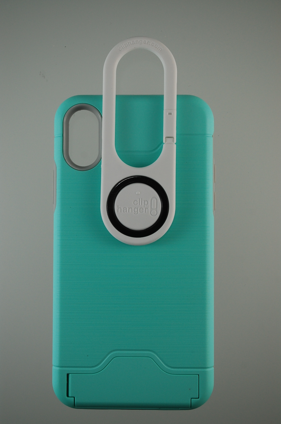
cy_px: 212
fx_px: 670
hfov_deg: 23.7
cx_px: 140
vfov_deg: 35.1
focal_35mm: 57
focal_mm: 38
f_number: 5.6
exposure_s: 1/125
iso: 360
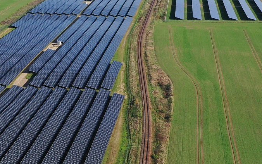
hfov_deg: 25.2
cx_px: 69
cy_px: 110
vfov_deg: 16.1
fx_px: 579
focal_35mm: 81
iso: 100
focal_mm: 10.26
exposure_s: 1/400
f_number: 5.6
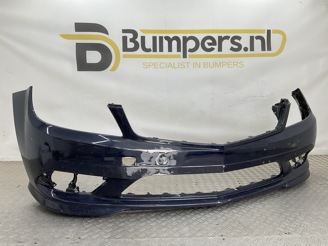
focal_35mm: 29
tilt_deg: -8.0
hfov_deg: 61.7
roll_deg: -0.8
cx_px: 164
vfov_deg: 48.2
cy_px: 123
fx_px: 275
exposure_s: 1/128
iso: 16
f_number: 1.8
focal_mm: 3
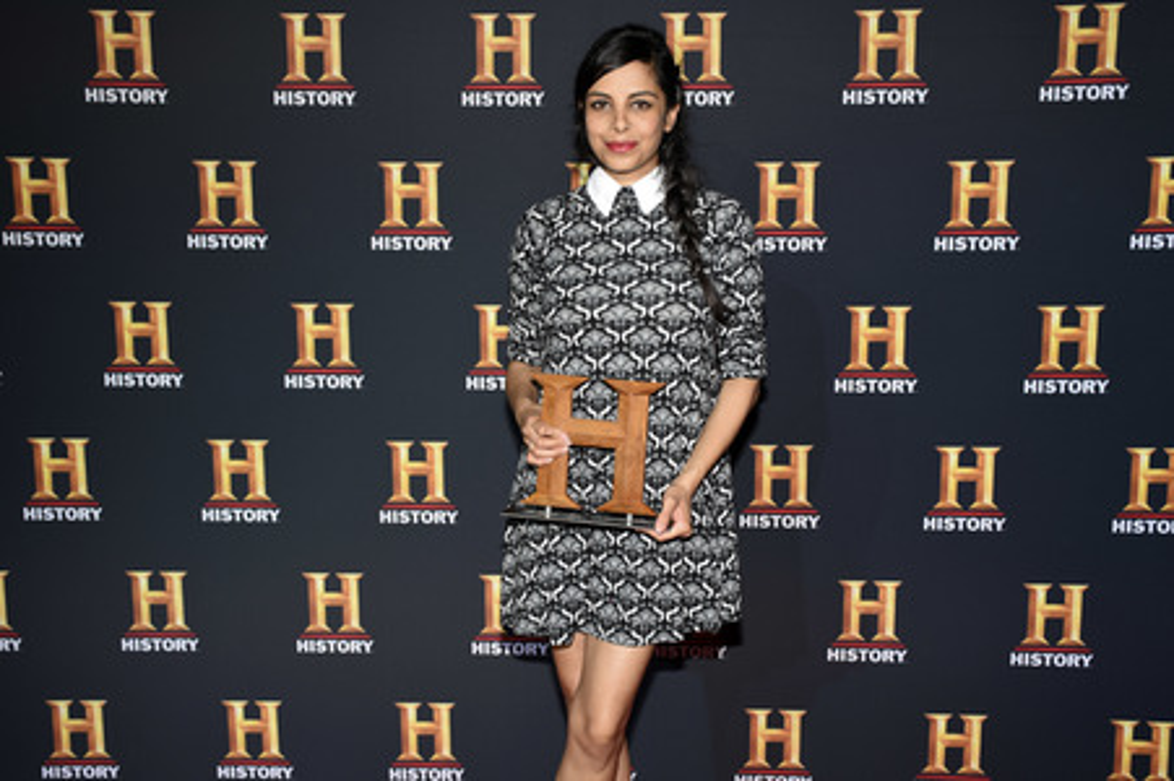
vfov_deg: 33.0
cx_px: 587
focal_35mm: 40
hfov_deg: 48.0
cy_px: 390
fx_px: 1320
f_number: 4.5
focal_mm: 27
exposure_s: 1/125
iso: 100
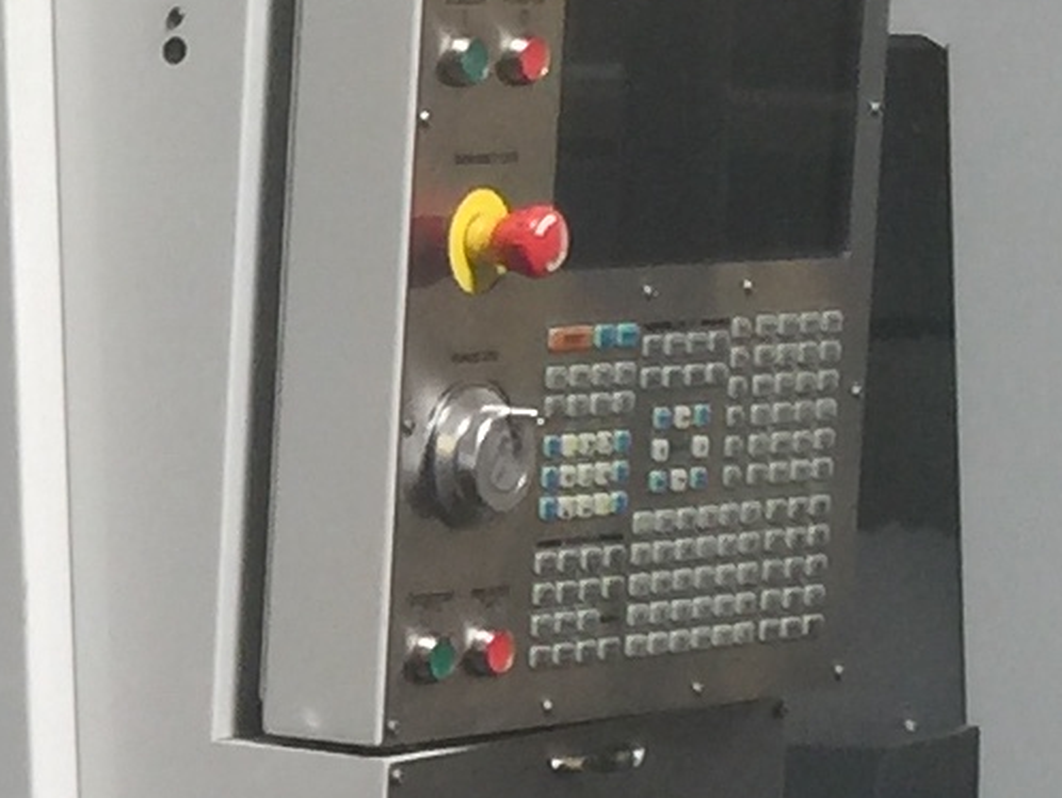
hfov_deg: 9.1
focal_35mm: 190
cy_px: 702
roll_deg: -1.0
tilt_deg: -7.2
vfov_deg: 7.8
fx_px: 5832
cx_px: -1715
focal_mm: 4.15
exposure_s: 1/15
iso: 32
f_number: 2.2
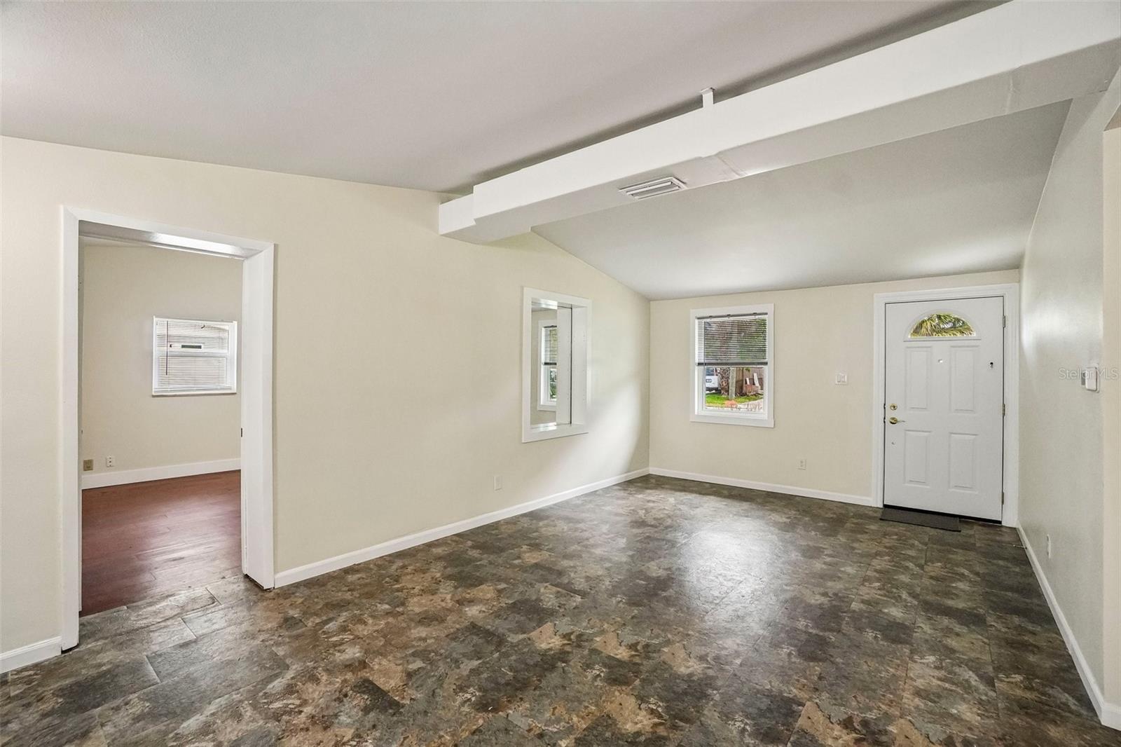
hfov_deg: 100.4
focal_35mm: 15
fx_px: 467
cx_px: 560
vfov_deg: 77.3
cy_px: 374
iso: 1250
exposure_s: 1/30
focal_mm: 10
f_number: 8
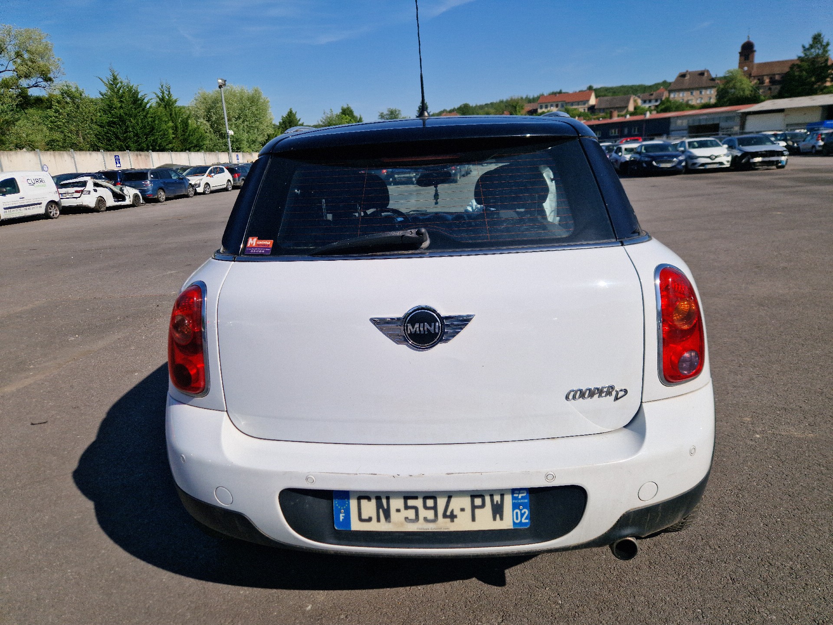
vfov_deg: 58.9
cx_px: 416
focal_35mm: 23
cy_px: 312
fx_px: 553
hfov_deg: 73.9
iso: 50
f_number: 1.8
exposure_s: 1/3333
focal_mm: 5.4
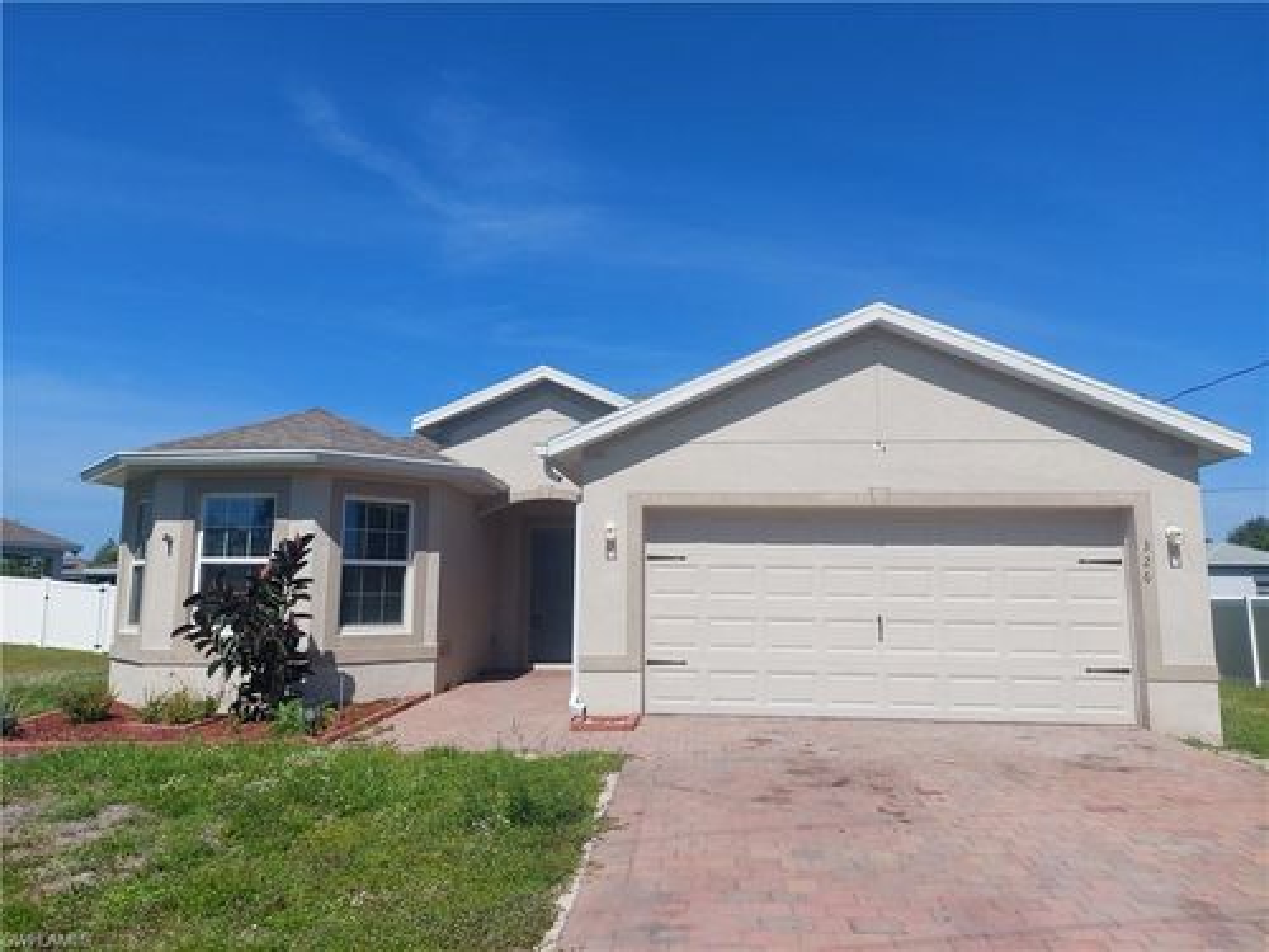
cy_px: 476
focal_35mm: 24
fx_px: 880
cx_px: 634
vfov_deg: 56.8
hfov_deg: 71.6
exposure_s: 1/2717
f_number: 1.8
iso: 40
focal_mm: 5.23
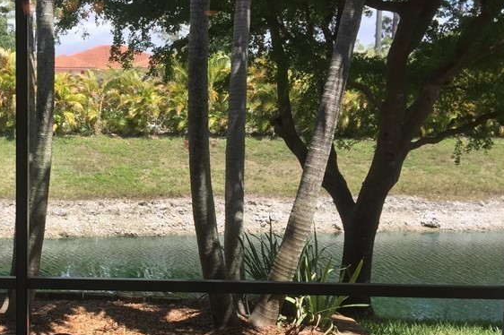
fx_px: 770
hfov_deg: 34.8
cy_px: 226
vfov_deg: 24.5
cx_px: 81
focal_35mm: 55
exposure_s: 1/534
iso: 32
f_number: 2.2
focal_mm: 4.15
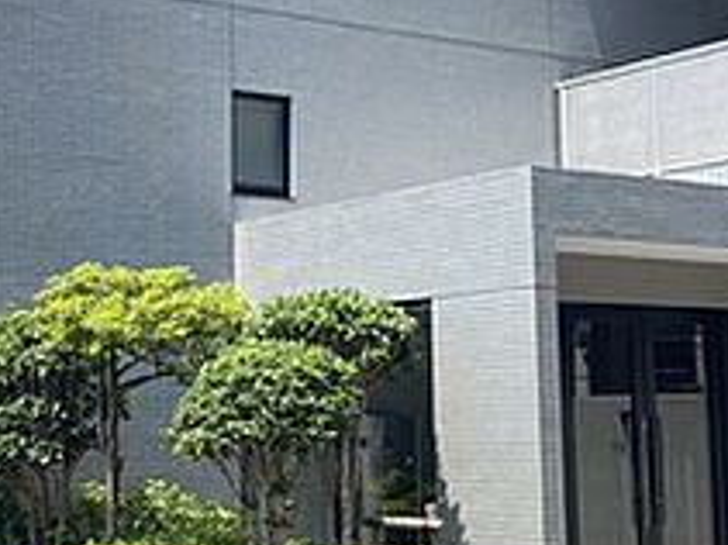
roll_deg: +0.1
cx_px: 366
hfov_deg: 24.7
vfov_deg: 18.6
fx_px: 1660
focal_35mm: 79
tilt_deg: +8.2
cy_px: 204
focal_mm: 4.25
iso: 32
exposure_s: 1/1114
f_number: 1.8
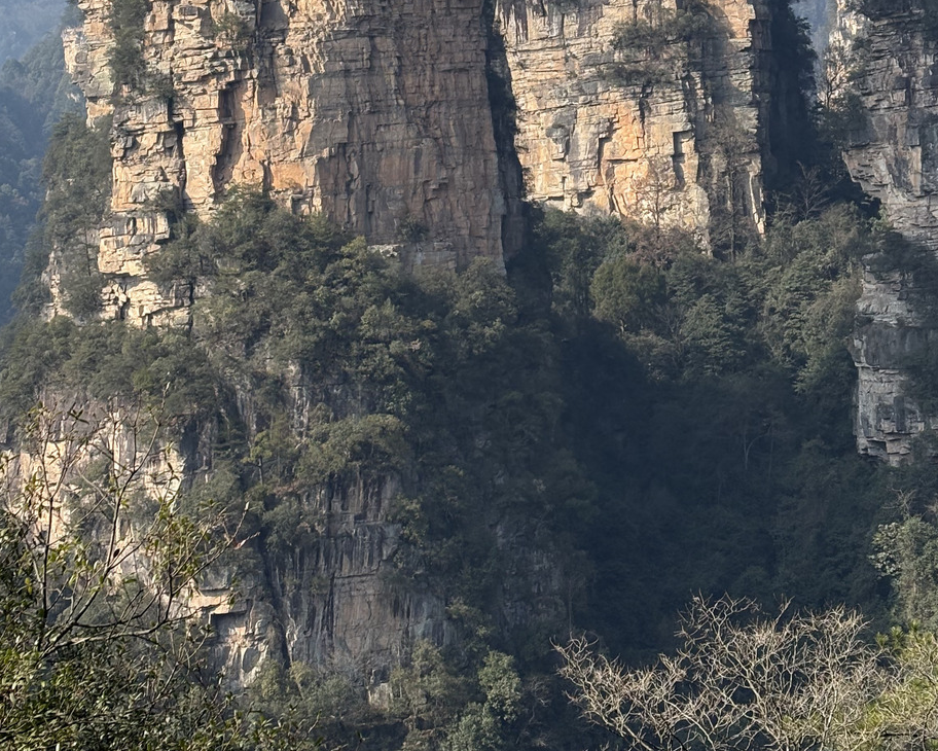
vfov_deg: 17.0
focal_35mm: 89
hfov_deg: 21.5
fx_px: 2471
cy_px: 43
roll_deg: -0.6
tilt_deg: +5.8
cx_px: 442
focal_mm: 5.96
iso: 50
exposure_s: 1/2545
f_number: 1.6
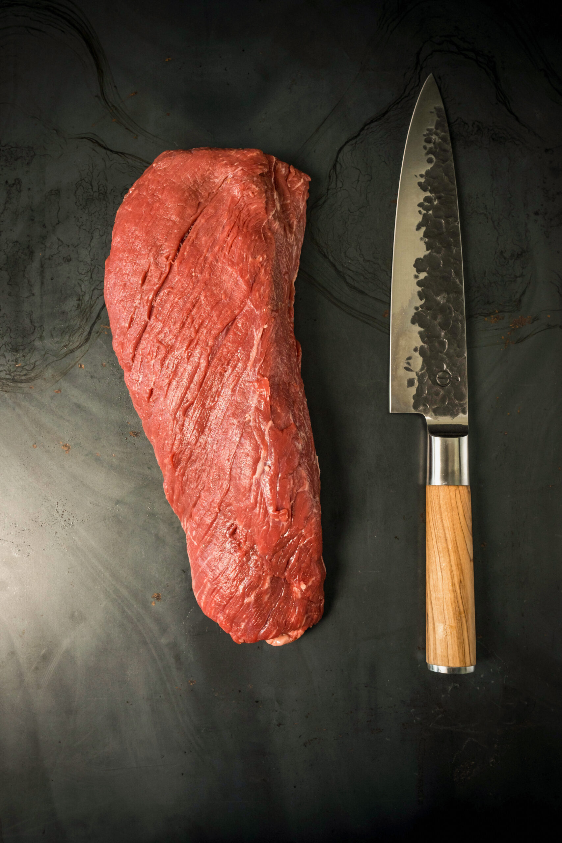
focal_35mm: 29
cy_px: 422
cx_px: 281
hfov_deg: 45.0
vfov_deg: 63.7
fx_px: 679
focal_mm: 29
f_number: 5.6
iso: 500
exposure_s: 1/100
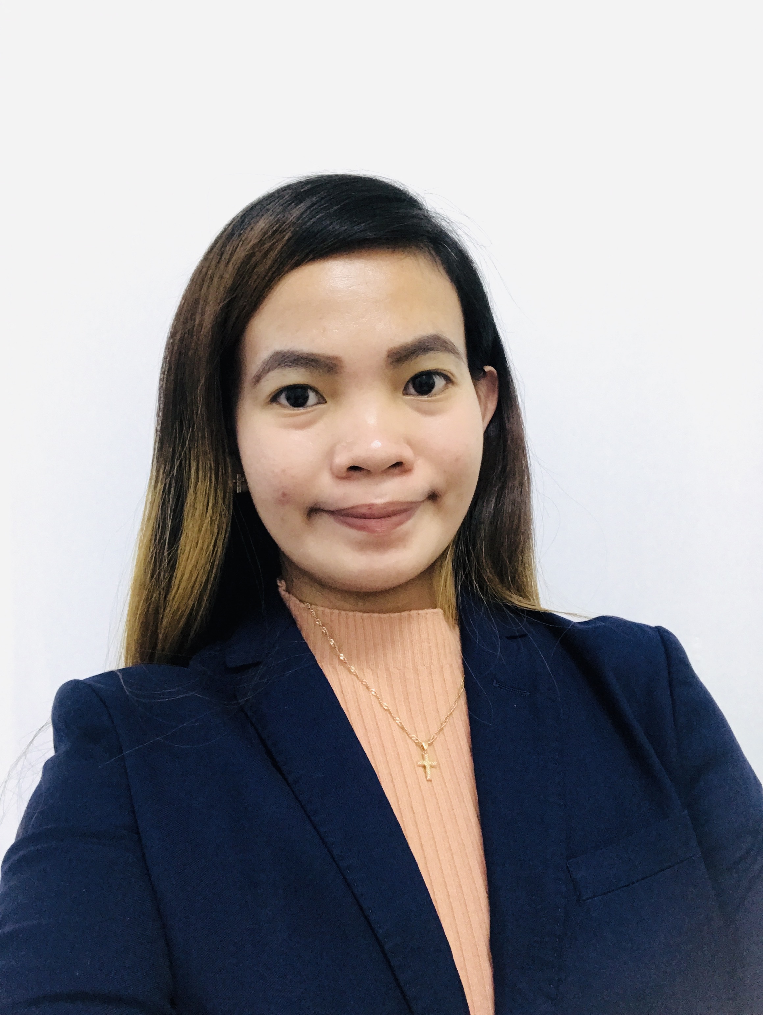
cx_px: 382
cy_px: 508
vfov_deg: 56.8
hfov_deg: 44.2
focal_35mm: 32
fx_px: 939
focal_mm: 2.87
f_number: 2.2
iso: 200
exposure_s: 1/20
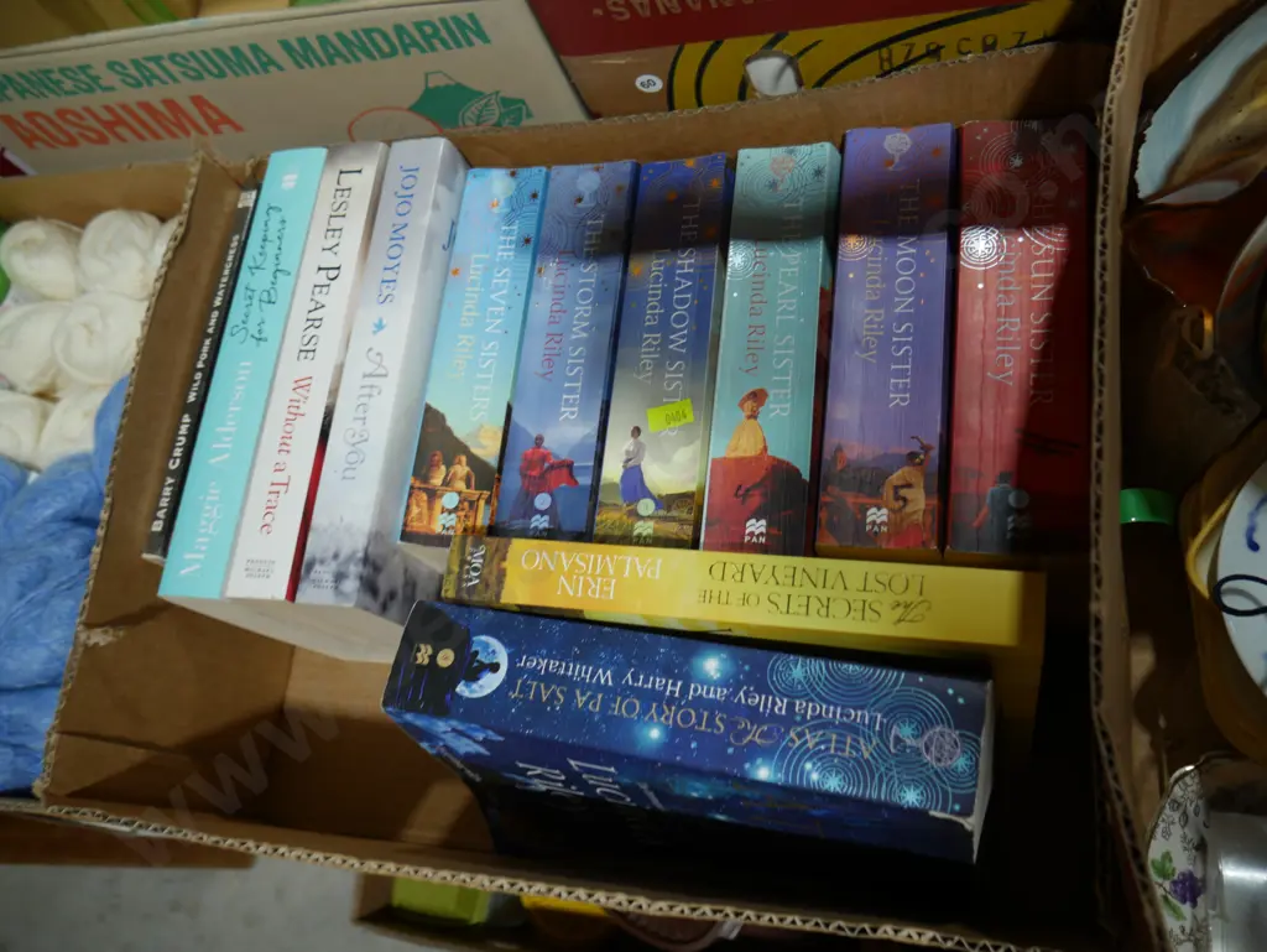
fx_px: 1099
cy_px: 476
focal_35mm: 30
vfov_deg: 46.8
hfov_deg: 59.9
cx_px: 634
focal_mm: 15
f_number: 3.6
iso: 200
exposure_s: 1/100
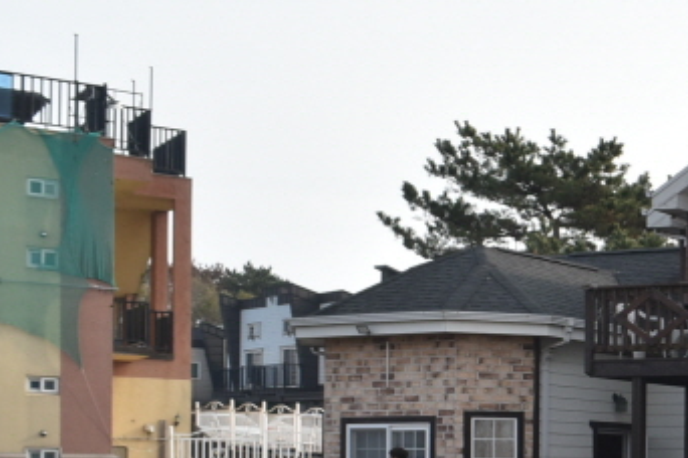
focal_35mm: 79
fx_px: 1510
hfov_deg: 22.0
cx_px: 984
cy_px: 494
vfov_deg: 16.8
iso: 200
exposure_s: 1/250
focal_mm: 18
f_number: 8
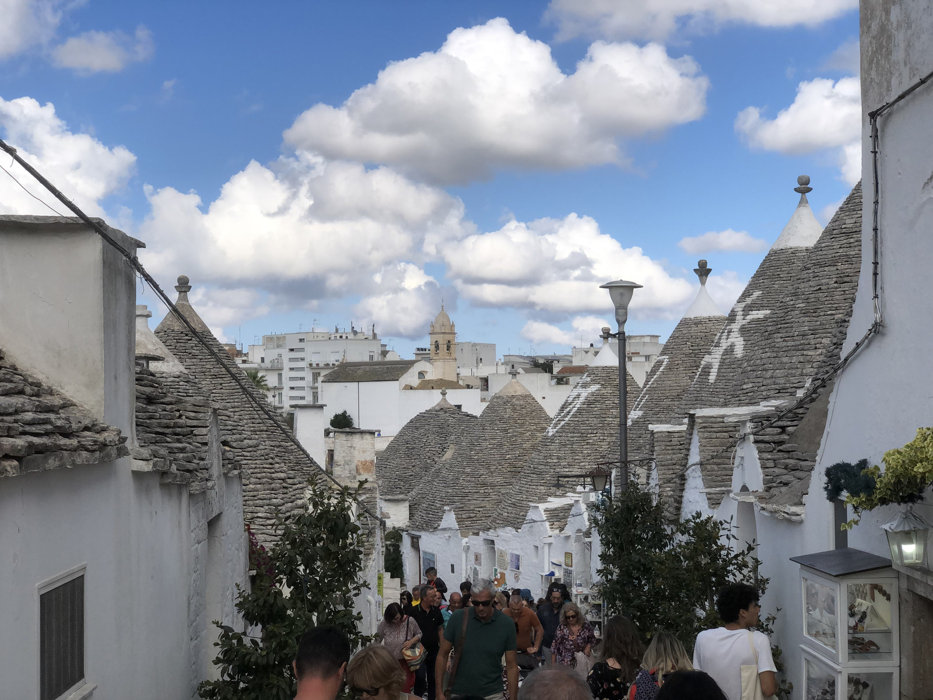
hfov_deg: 36.8
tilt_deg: +1.0
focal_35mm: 52
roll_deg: +1.4
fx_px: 1402
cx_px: 466
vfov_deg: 28.0
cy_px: 350
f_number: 2.4
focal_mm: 6
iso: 16
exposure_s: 1/1567
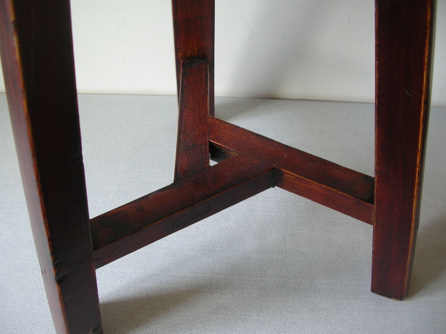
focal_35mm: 35
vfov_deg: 40.6
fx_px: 451
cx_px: 223
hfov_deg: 52.7
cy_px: 167
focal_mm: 5.8
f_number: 2.8
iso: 50
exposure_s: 1/10.1
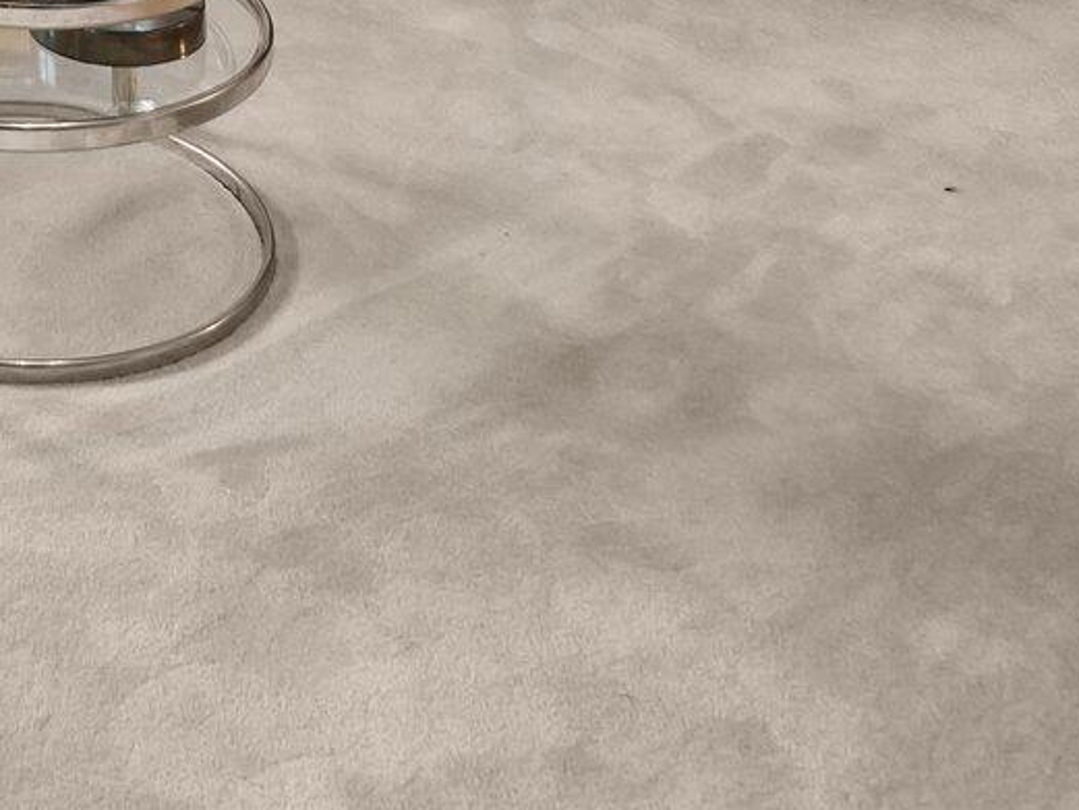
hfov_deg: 30.8
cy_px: -677
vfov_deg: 19.4
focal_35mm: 55
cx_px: -135
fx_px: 1715
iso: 200
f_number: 4
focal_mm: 7
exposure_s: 1/5
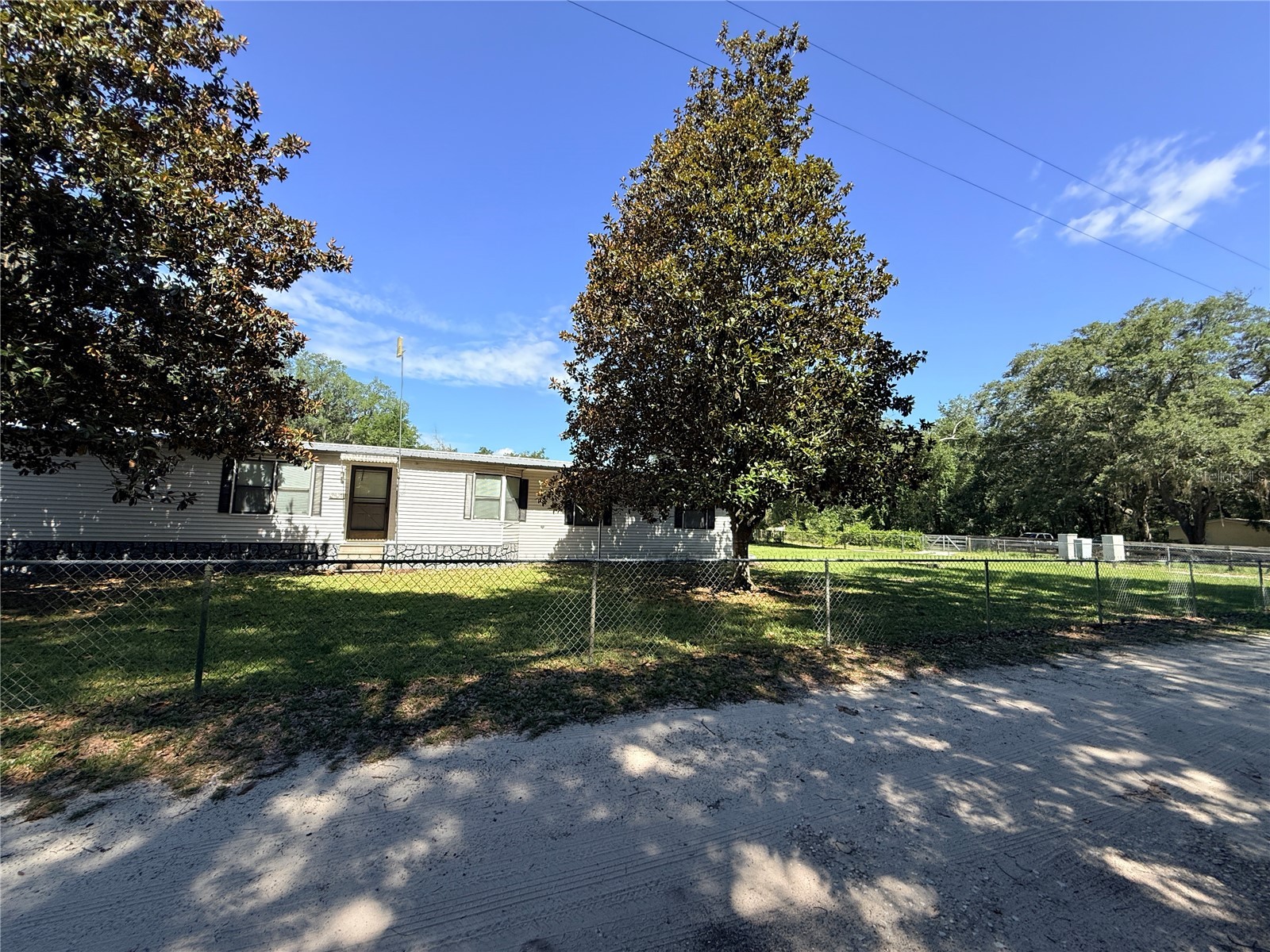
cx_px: 635
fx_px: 514
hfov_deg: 102.1
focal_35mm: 14
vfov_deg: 85.7
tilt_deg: +6.2
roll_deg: -1.6
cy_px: 476
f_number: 2.2
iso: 64
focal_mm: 2.22
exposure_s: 1/1285
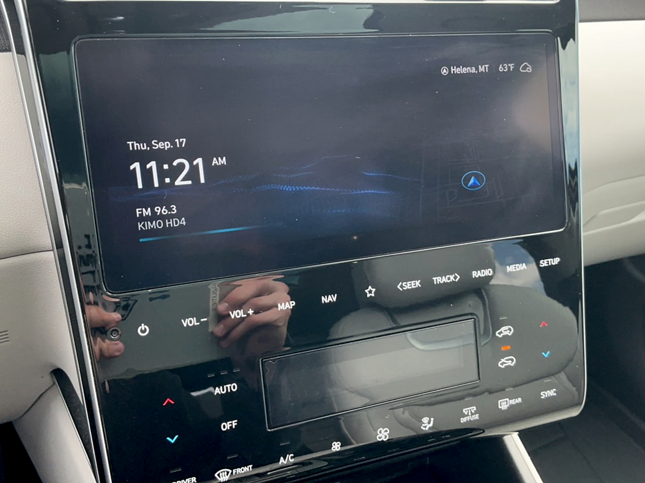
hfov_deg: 60.0
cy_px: 242
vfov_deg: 46.8
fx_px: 559
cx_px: 322
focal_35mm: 30
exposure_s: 1/120
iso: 50
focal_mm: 3
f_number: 1.8
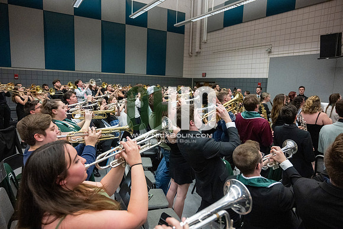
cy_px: 114
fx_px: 229
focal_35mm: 24
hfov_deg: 73.7
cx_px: 172
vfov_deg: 53.2
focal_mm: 24
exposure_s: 1/500
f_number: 4
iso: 10000
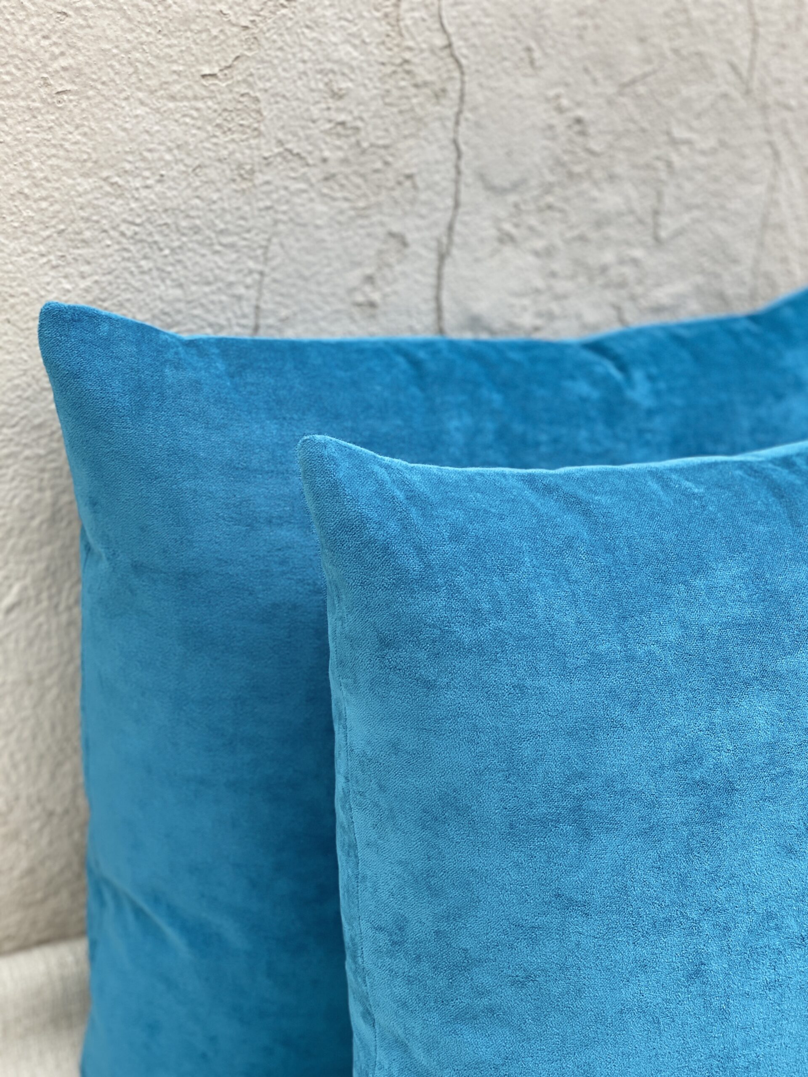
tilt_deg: -26.2
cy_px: 538
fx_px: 1618
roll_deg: -4.9
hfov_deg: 28.0
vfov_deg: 36.8
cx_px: 404
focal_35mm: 52
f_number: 2
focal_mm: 6
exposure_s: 1/122
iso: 50
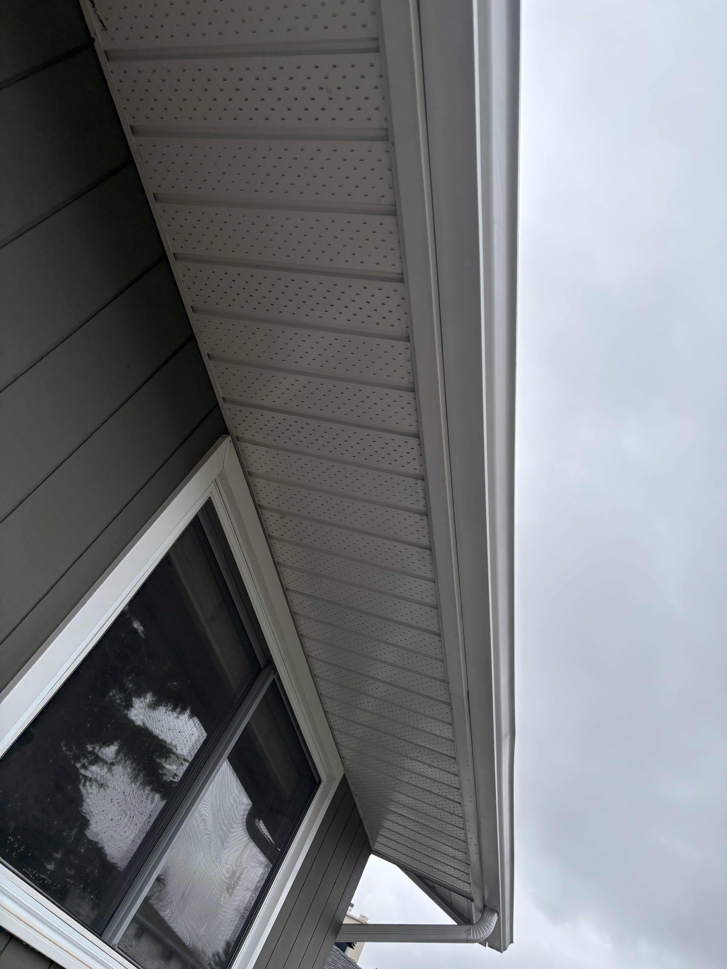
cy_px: 484
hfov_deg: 53.1
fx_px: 728
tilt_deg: +37.4
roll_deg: -24.2
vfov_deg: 67.3
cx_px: 364
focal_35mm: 26
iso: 50
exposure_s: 1/3937
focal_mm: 5.96
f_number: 1.6
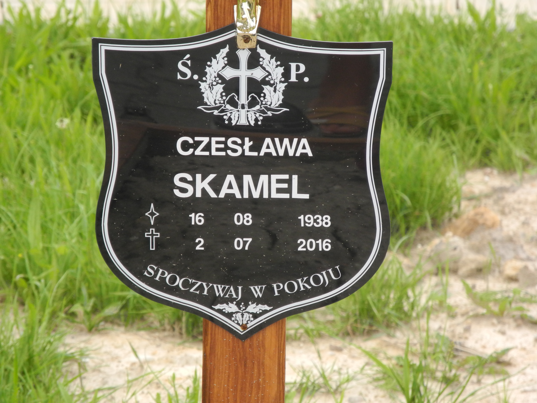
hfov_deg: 9.9
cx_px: 268
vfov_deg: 7.4
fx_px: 3103
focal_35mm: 200
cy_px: 202
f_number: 5.6
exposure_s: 1/500
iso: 360
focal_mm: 42.6
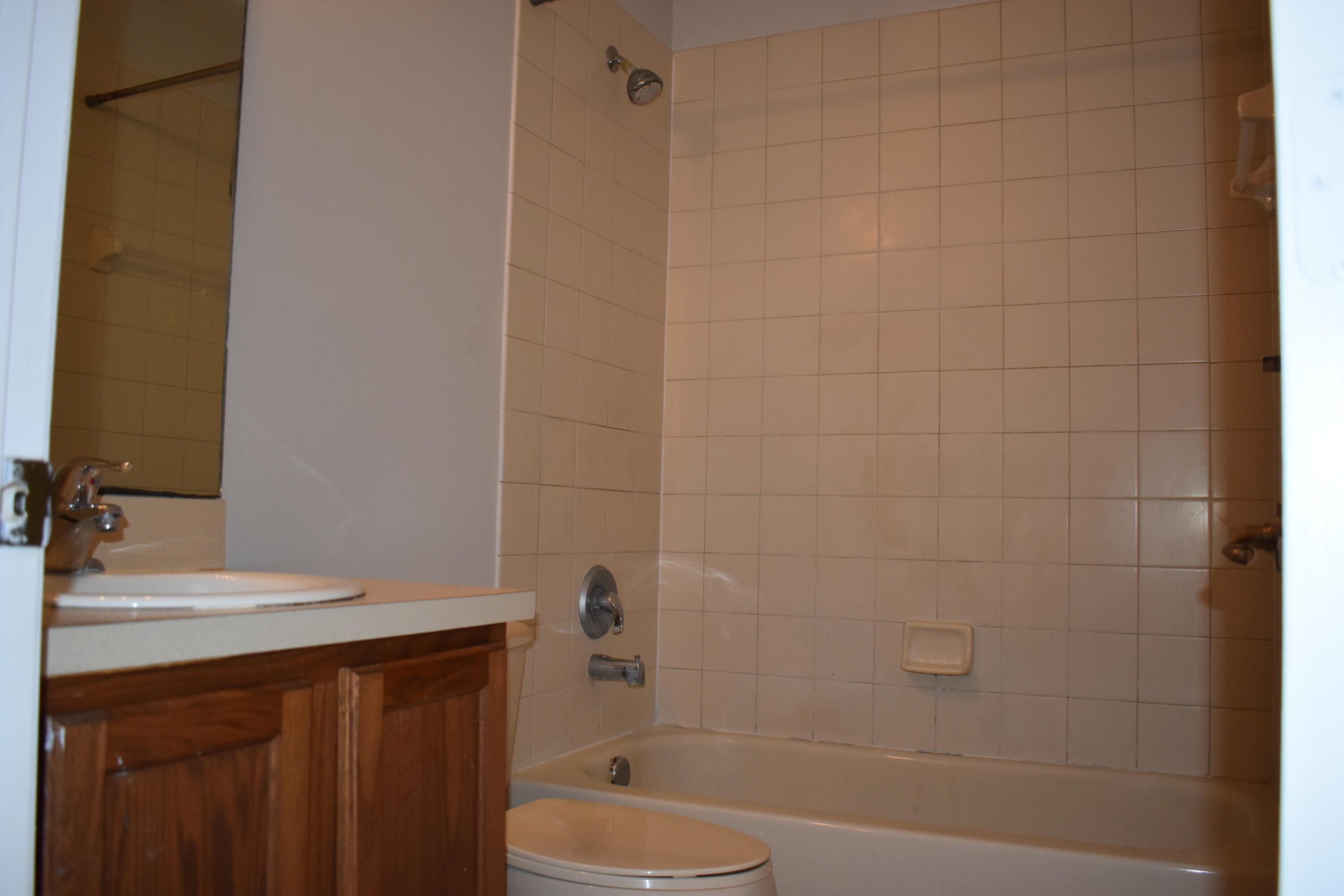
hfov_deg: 61.9
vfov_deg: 43.6
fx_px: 1120
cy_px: 448
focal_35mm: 30
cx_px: 672
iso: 900
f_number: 3.8
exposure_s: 1/125
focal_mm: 20
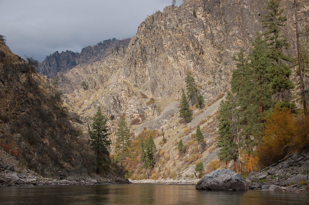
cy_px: 102
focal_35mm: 52
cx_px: 154
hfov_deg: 37.9
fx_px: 450
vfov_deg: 25.7
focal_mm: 35
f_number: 4.5
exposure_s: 1/1000
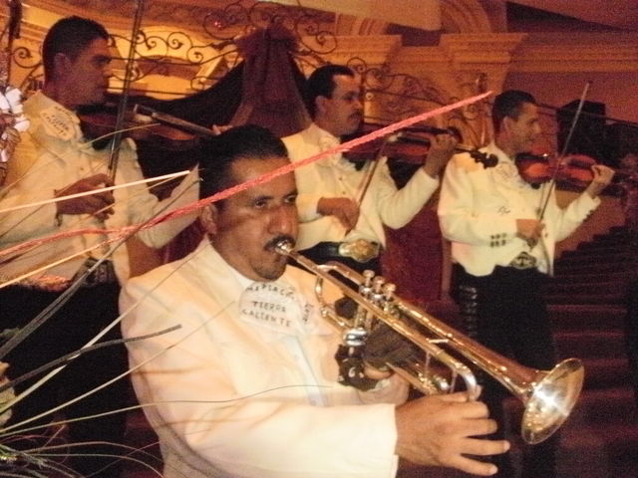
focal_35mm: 36
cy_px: 239
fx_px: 664
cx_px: 319
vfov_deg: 39.7
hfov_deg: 51.4
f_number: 3.5
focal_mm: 6.3
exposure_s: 1/30
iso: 1600
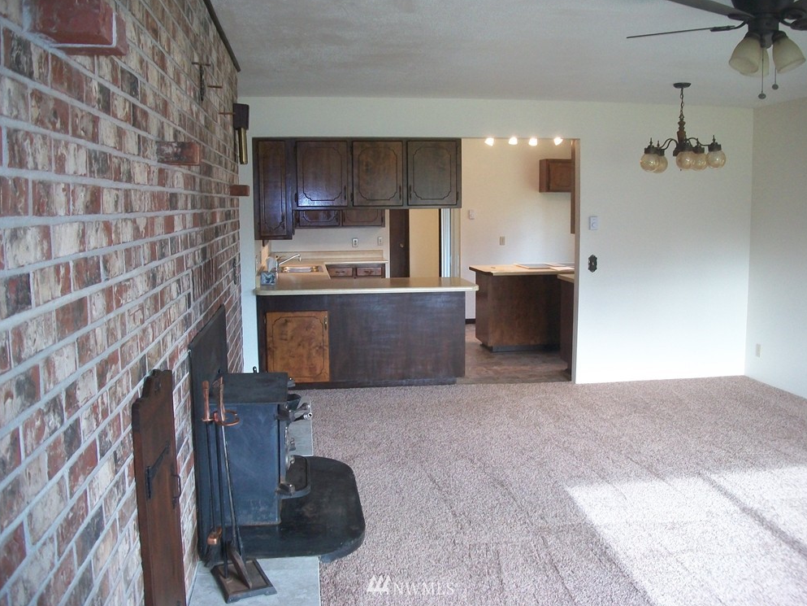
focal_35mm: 33
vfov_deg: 43.0
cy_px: 303
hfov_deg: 55.3
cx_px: 412
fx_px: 769
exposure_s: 1/30
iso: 160
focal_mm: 5.7
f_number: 2.9
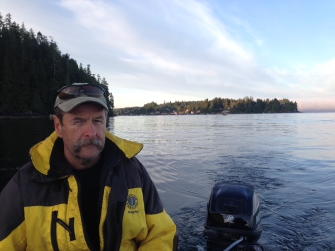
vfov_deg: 42.9
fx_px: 319
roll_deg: +0.6
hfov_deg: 55.4
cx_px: 168
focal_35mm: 33
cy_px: 126
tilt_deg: -1.9
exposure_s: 1/208
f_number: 2.4
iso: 50
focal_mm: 4.12
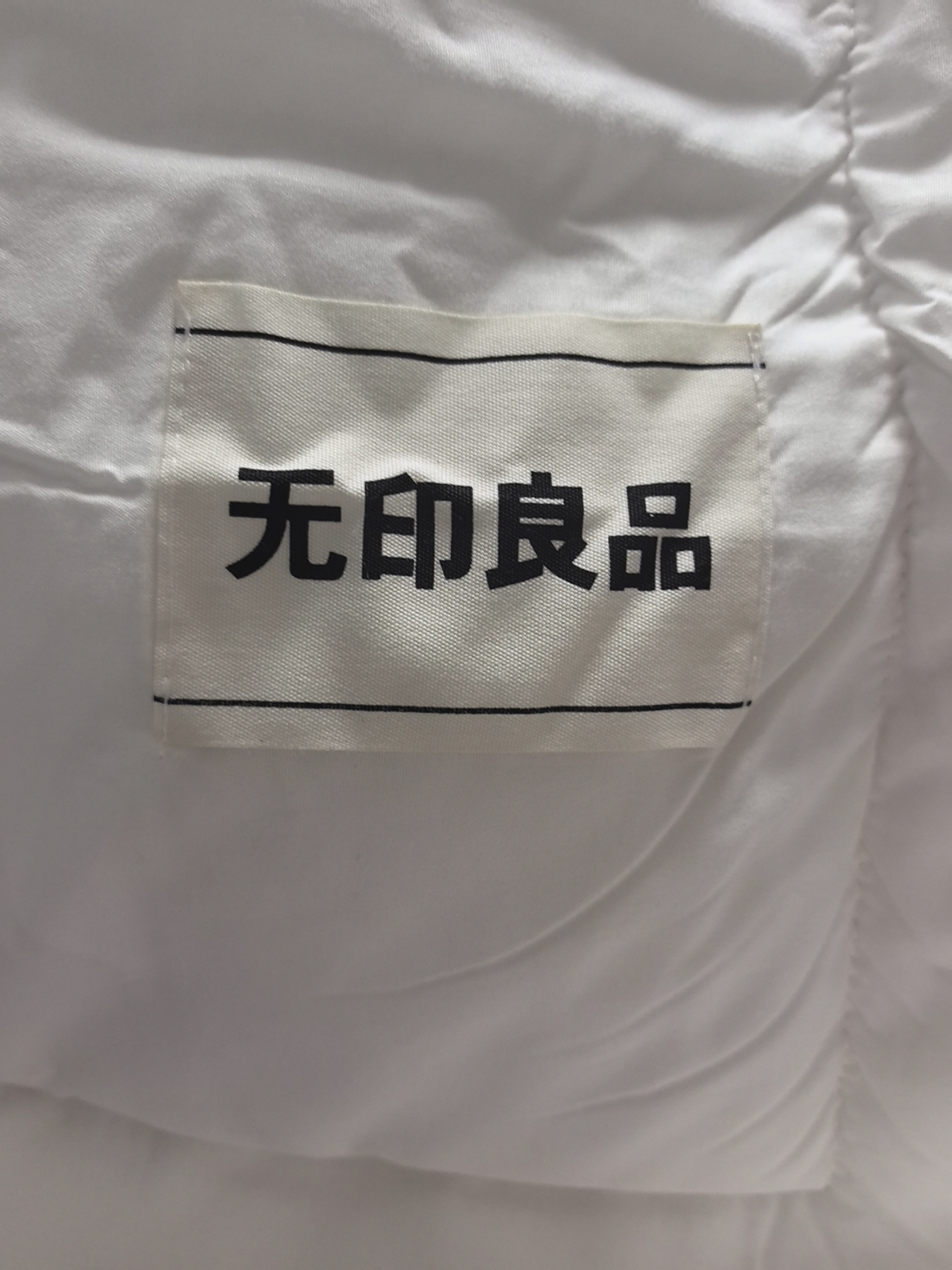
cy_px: 635
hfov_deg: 51.4
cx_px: 476
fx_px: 990
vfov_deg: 65.3
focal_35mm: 27
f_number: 2
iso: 320
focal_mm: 6.98
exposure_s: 1/33.3
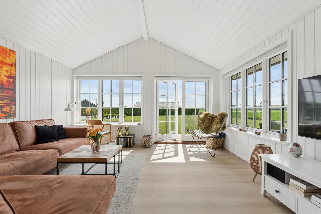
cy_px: 107
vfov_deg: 74.6
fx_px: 140
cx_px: 160
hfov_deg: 97.6
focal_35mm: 16
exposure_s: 1/400
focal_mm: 10.5
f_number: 9
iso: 200
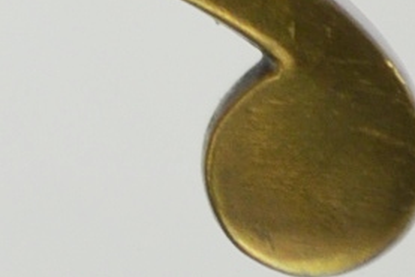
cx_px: -491
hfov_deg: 2.5
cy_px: -855
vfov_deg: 1.7
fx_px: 9515
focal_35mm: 825
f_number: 5
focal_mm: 62
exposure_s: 1/320
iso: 400
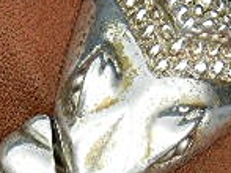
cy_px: 181
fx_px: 1974
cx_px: 11
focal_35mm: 296
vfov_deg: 5.0
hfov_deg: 6.7
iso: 400
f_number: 4.1
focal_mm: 12.2
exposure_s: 1/25.4
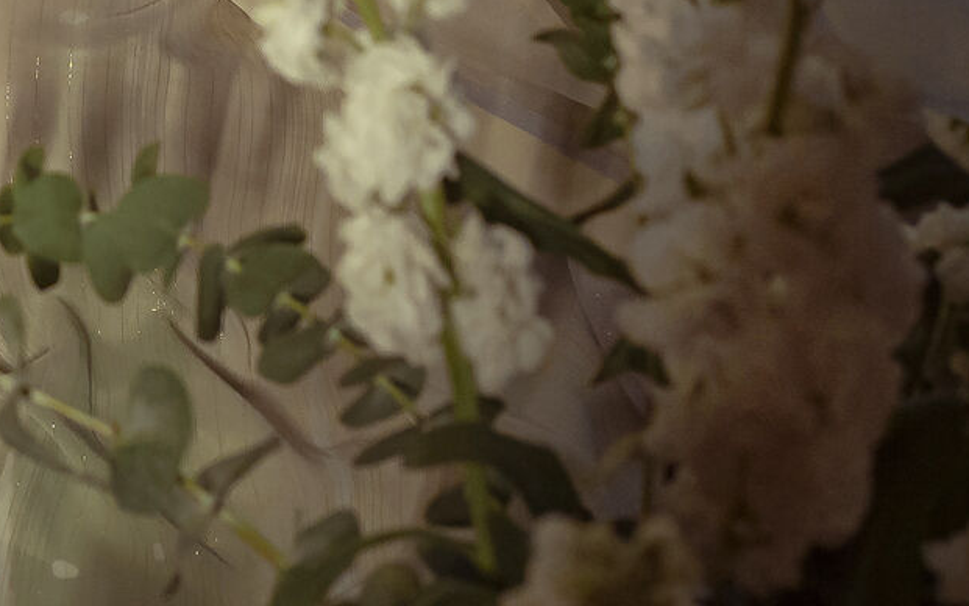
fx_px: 4093
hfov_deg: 13.2
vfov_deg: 8.2
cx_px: -173
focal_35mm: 155
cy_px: -462
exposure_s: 1/60
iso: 640
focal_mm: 35
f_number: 3.5
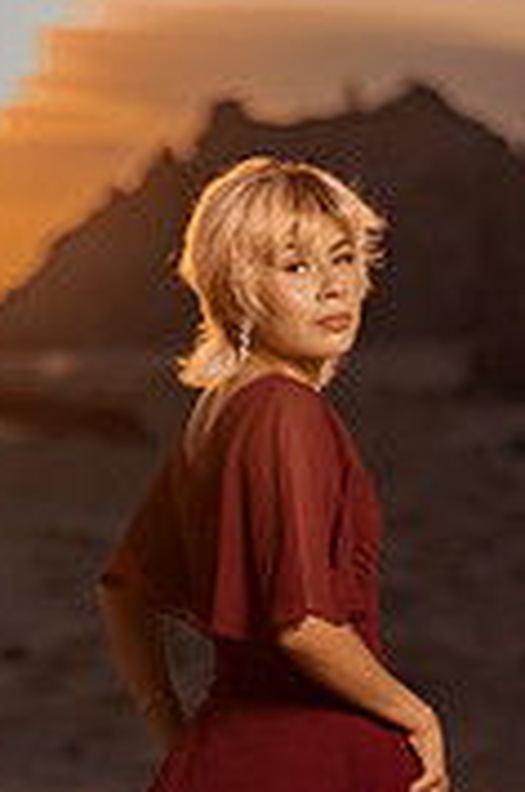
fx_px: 3228
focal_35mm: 147
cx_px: 245
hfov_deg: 9.3
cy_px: 792
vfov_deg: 13.8
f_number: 1.4
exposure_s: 1/8000
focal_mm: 58
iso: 50
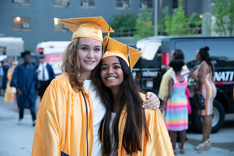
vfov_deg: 19.5
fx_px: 455
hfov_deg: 28.8
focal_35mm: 70
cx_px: 117
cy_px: 78
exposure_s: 1/80
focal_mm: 70
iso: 2200
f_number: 4
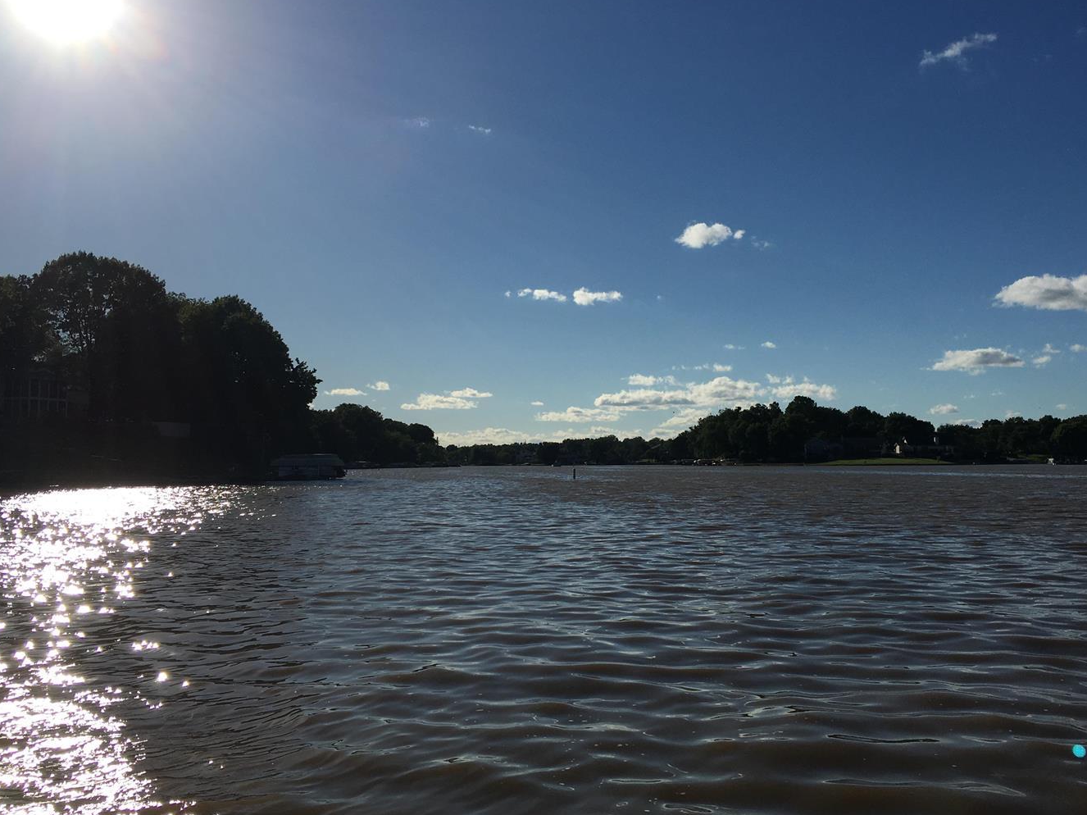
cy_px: 377
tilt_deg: +3.1
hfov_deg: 52.6
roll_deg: +0.8
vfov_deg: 40.7
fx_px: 1099
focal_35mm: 35
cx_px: 580
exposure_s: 1/6410
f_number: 2.2
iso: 25
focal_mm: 4.15
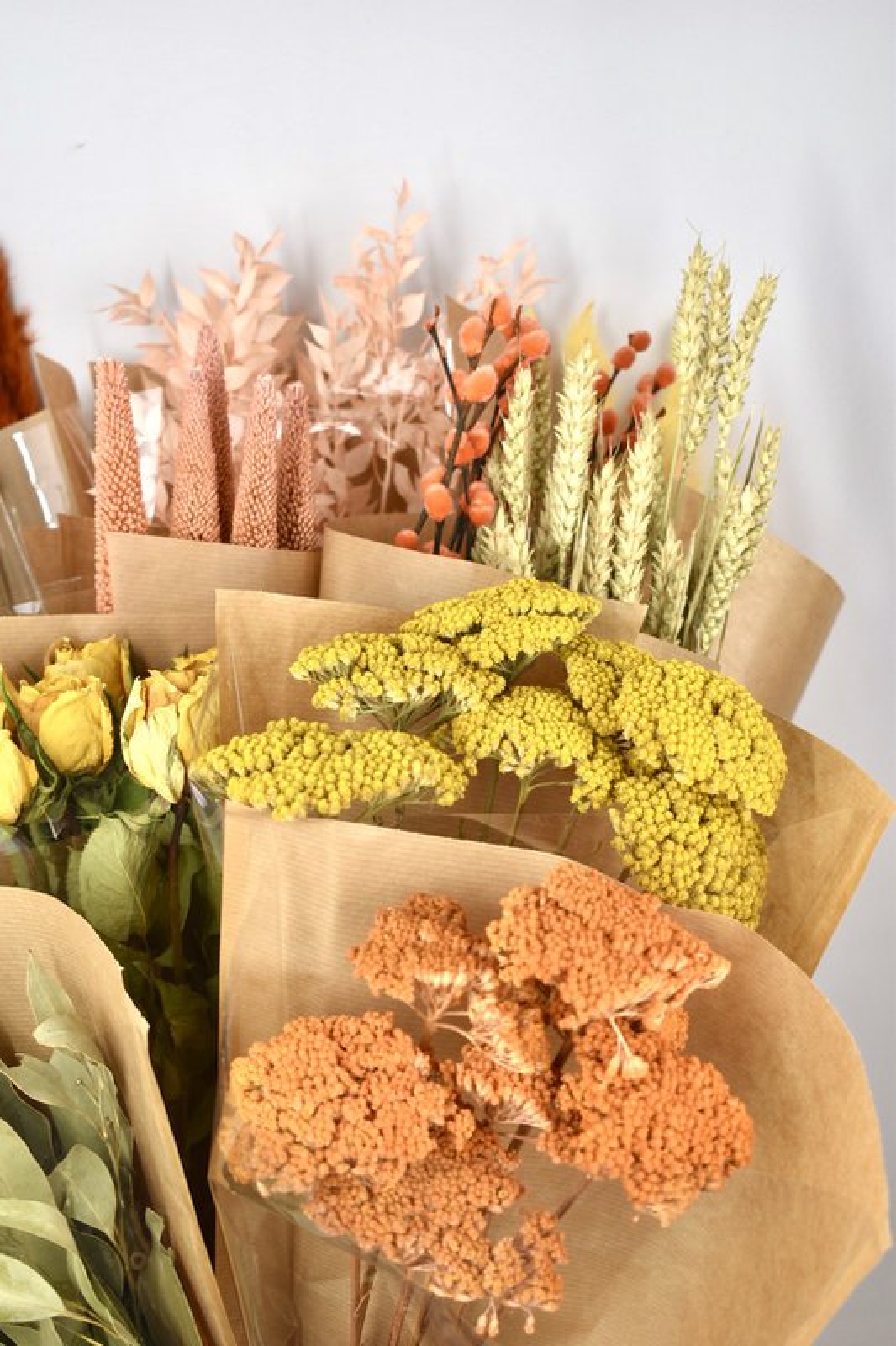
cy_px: 673
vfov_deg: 33.4
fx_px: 2241
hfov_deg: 22.6
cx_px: 448
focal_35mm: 60
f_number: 4.8
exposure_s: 1/60
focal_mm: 40
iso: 125
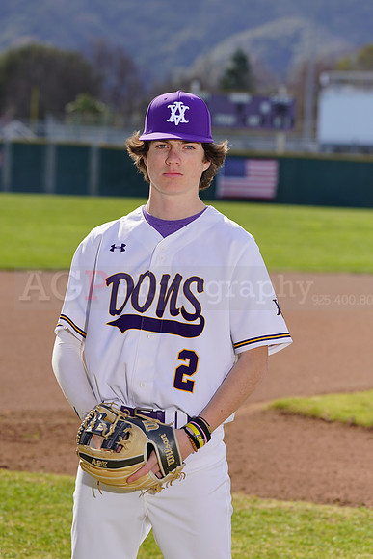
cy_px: 280
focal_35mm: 181
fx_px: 2811
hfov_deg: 7.6
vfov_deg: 11.4
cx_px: 186
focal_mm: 181
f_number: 8
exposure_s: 1/250
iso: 100
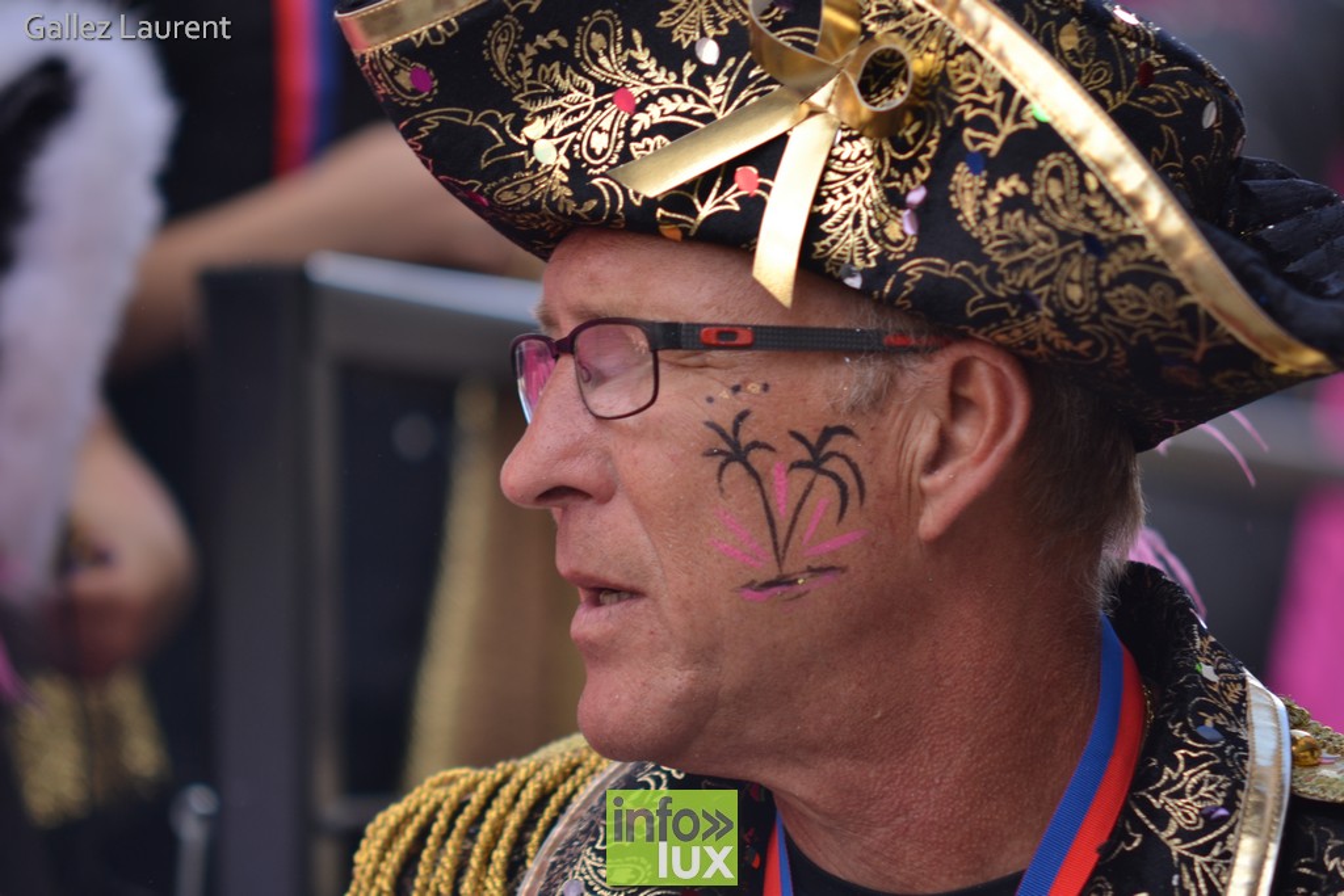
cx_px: 672
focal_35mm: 225
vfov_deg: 6.1
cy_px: 448
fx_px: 8401
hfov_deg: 9.1
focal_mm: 150
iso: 100
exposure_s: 1/250
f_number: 2.8
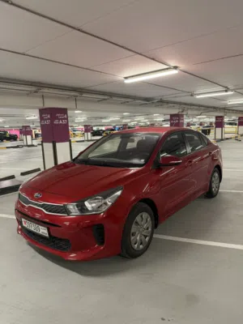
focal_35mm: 24
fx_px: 225
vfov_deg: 71.6
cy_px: 162
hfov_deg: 56.8
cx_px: 122
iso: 250
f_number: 1.78
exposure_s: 1/60
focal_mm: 6.76
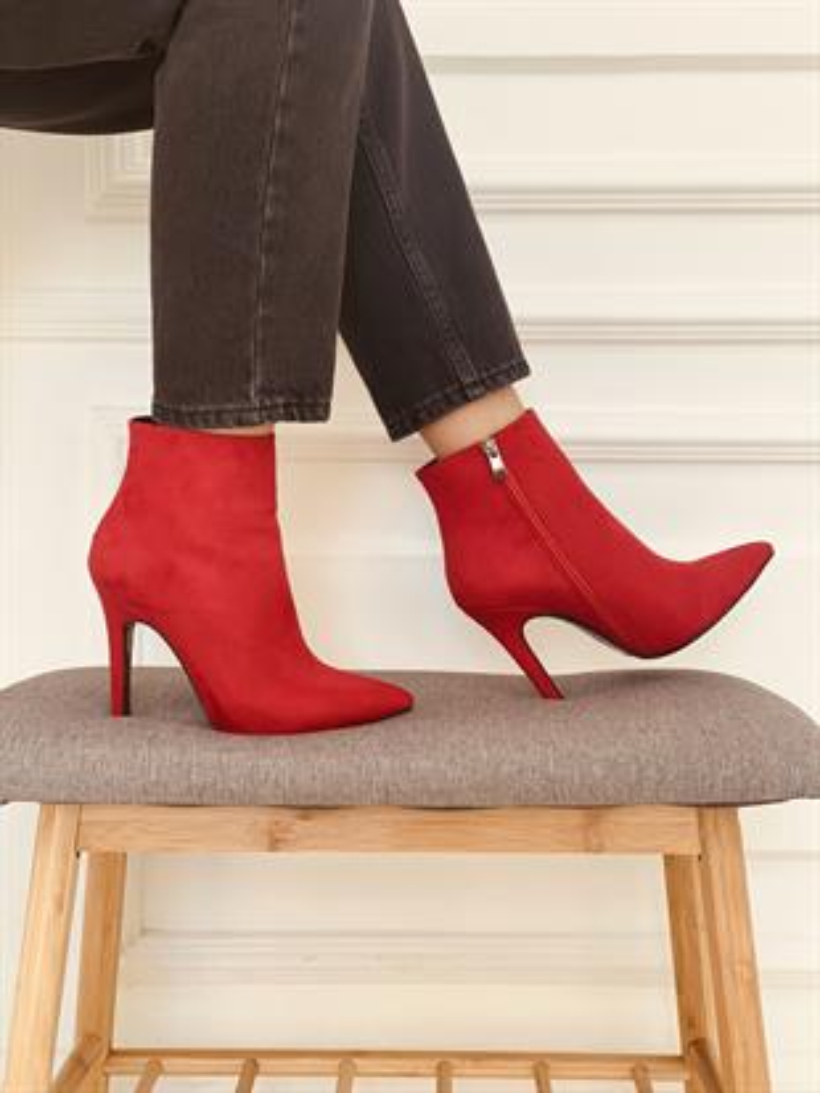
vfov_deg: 36.8
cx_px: 410
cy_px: 546
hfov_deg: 28.0
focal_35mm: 52
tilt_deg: -2.6
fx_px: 1642
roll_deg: -0.9
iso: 40
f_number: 2
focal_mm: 6
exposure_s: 1/122
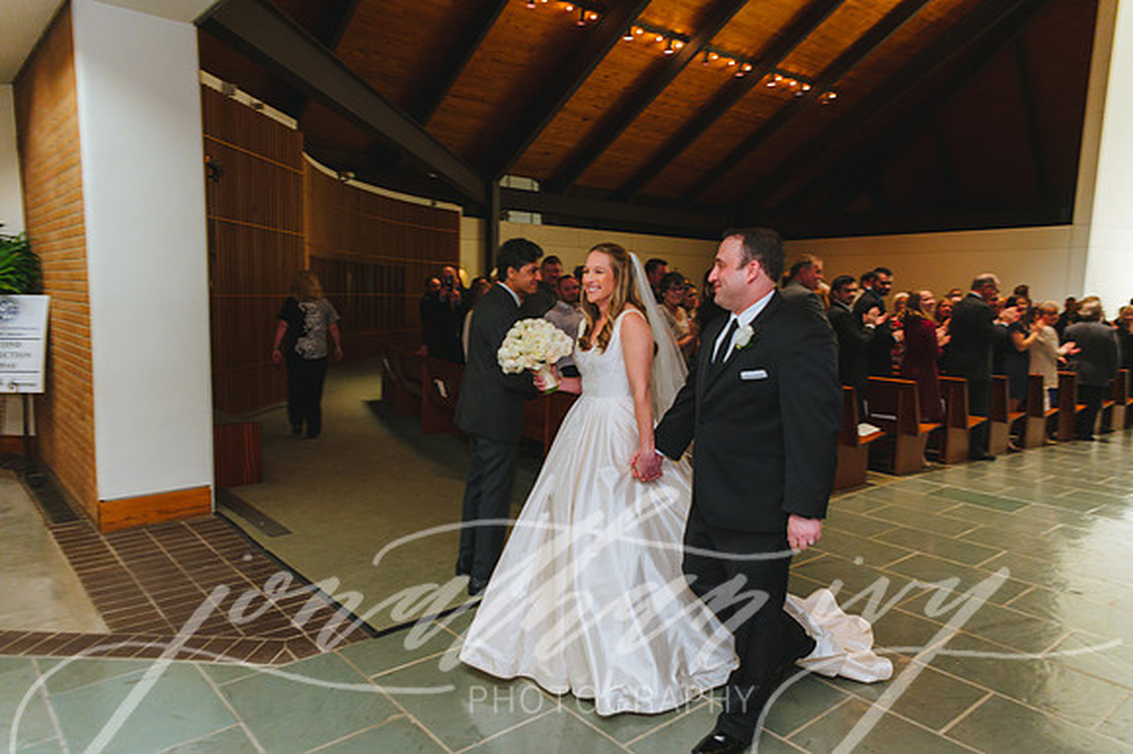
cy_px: 377
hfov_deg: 73.8
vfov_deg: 53.1
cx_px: 566
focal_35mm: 24
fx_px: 755
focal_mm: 24
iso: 2500
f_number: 2.8
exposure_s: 1/125
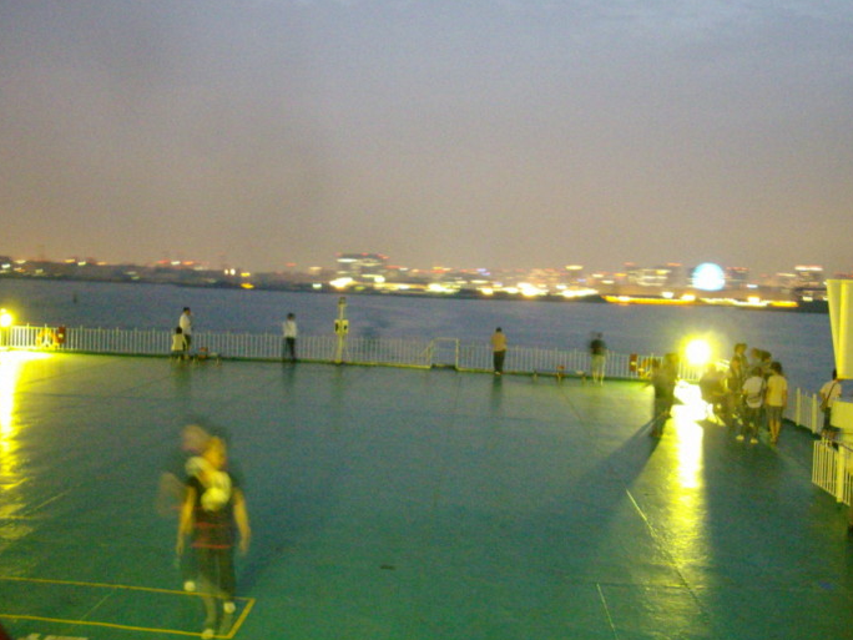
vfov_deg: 31.4
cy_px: 256
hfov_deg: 41.2
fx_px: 1134
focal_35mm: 46
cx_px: 461
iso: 400
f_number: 2.8
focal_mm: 6.2
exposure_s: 1.3
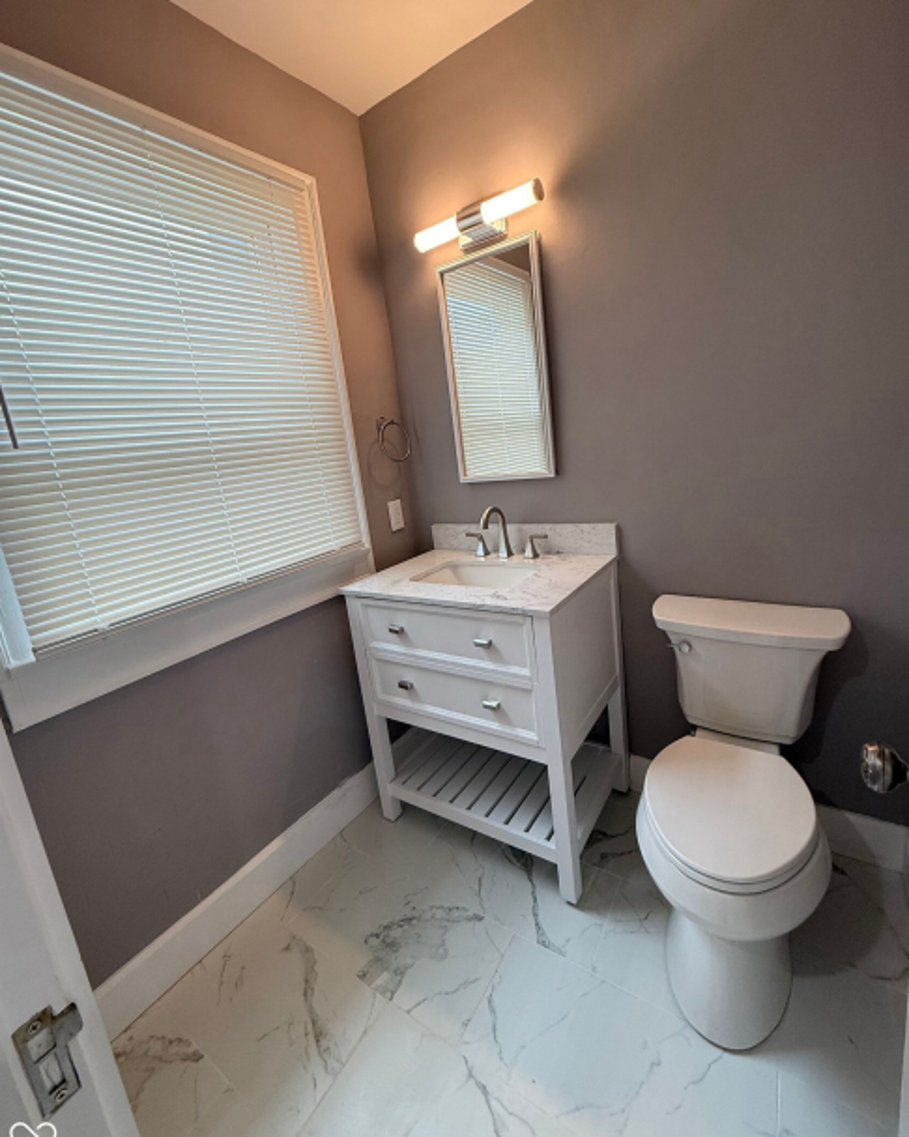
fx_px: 505
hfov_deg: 84.0
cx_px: 453
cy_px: 547
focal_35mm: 15
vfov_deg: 96.8
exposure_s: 1/120
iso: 160
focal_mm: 2.22
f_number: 2.2
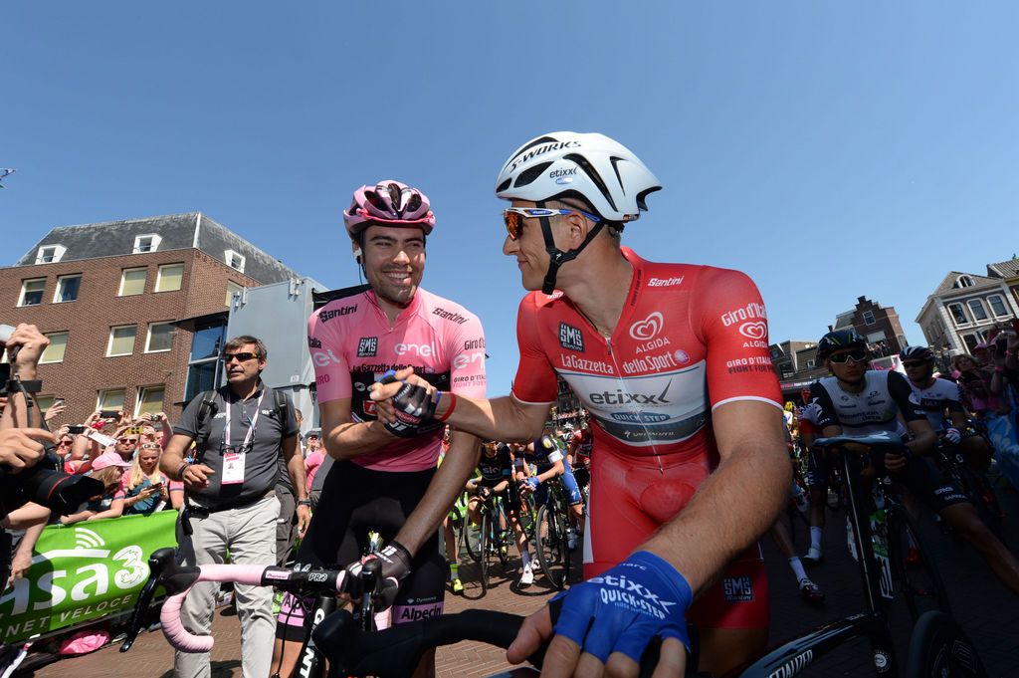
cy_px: 339
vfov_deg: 77.2
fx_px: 424
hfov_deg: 100.4
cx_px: 510
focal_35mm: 15
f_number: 11
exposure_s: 1/200
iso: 200
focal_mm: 15
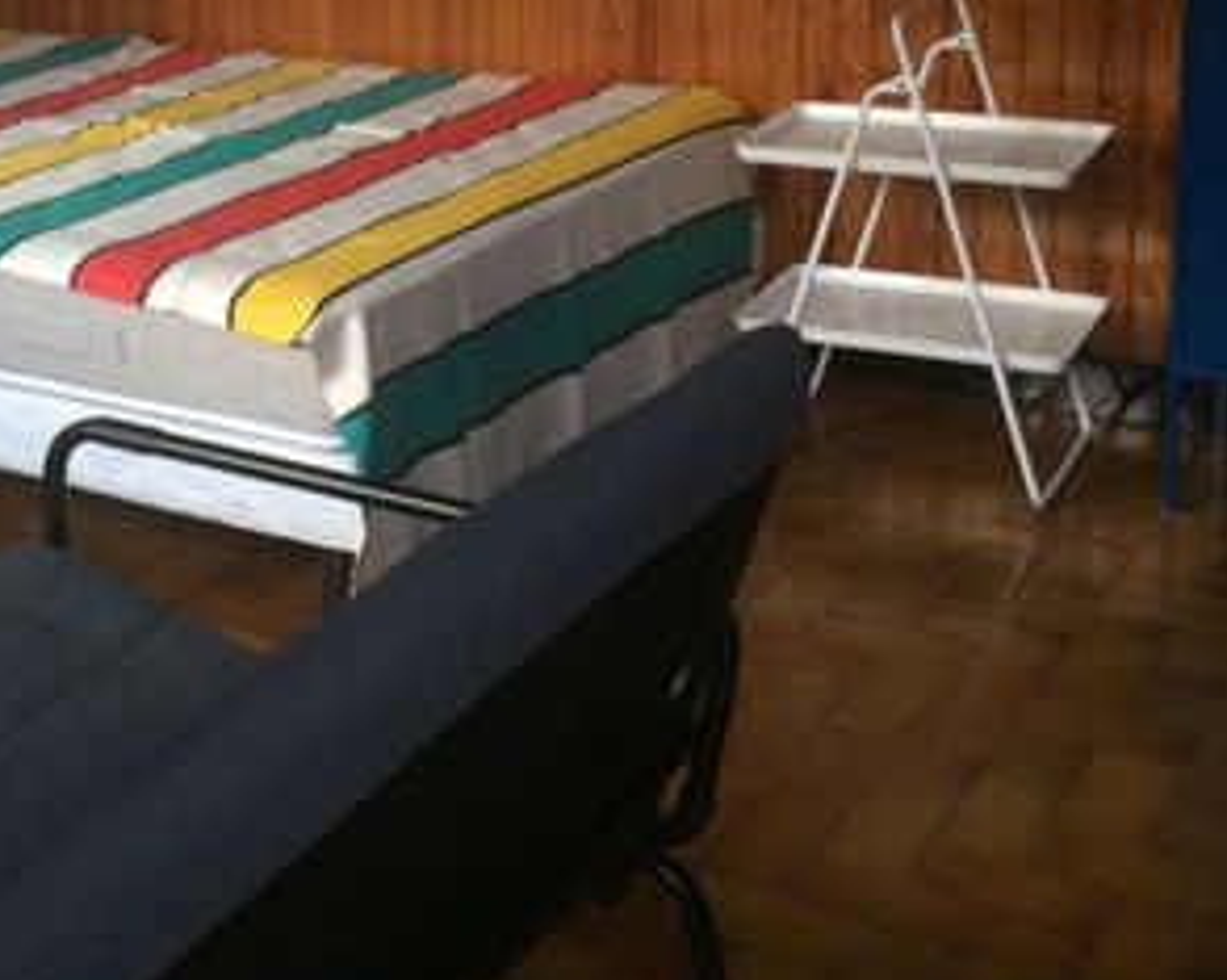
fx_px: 2105
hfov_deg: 31.3
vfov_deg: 25.4
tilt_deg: -15.9
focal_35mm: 58
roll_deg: +2.1
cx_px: 172
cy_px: 101
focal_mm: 4.15
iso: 250
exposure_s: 1/25
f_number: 2.2
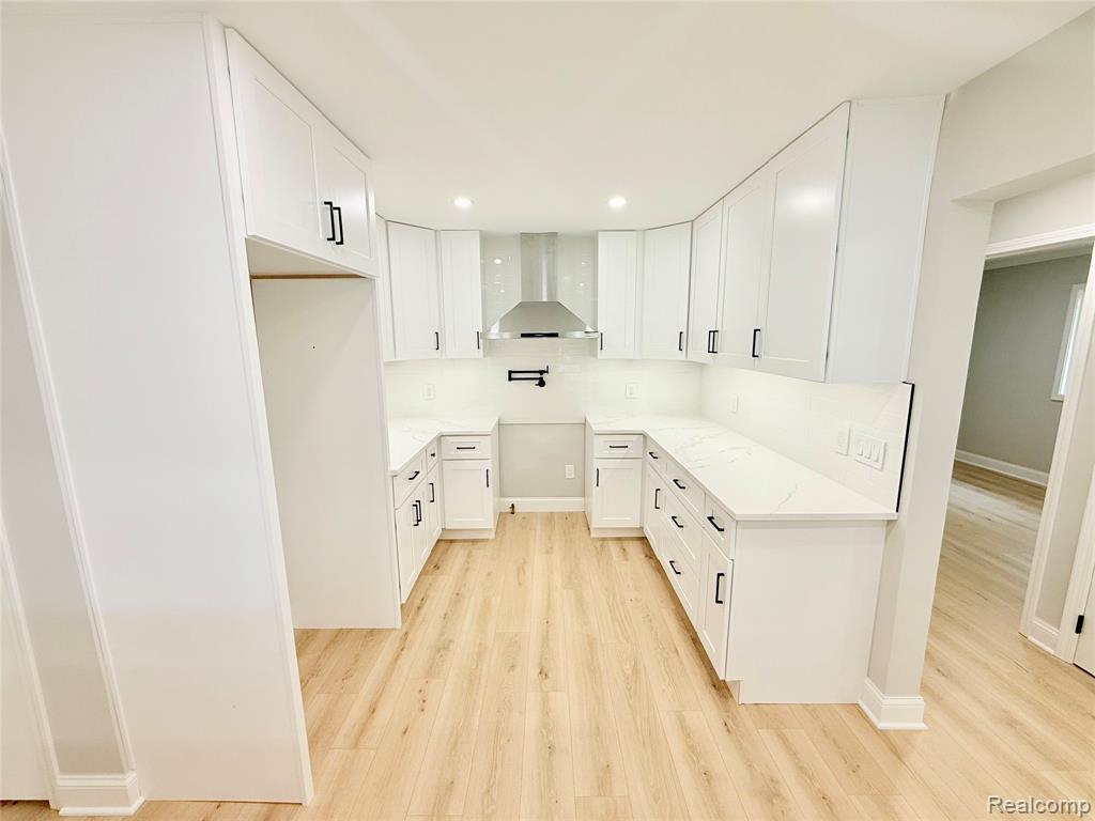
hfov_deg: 102.1
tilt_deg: -9.1
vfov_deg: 85.7
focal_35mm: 14
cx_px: 548
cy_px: 410
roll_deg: +0.2
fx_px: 443
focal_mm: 2.22
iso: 64
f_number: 2.2
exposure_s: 1/120
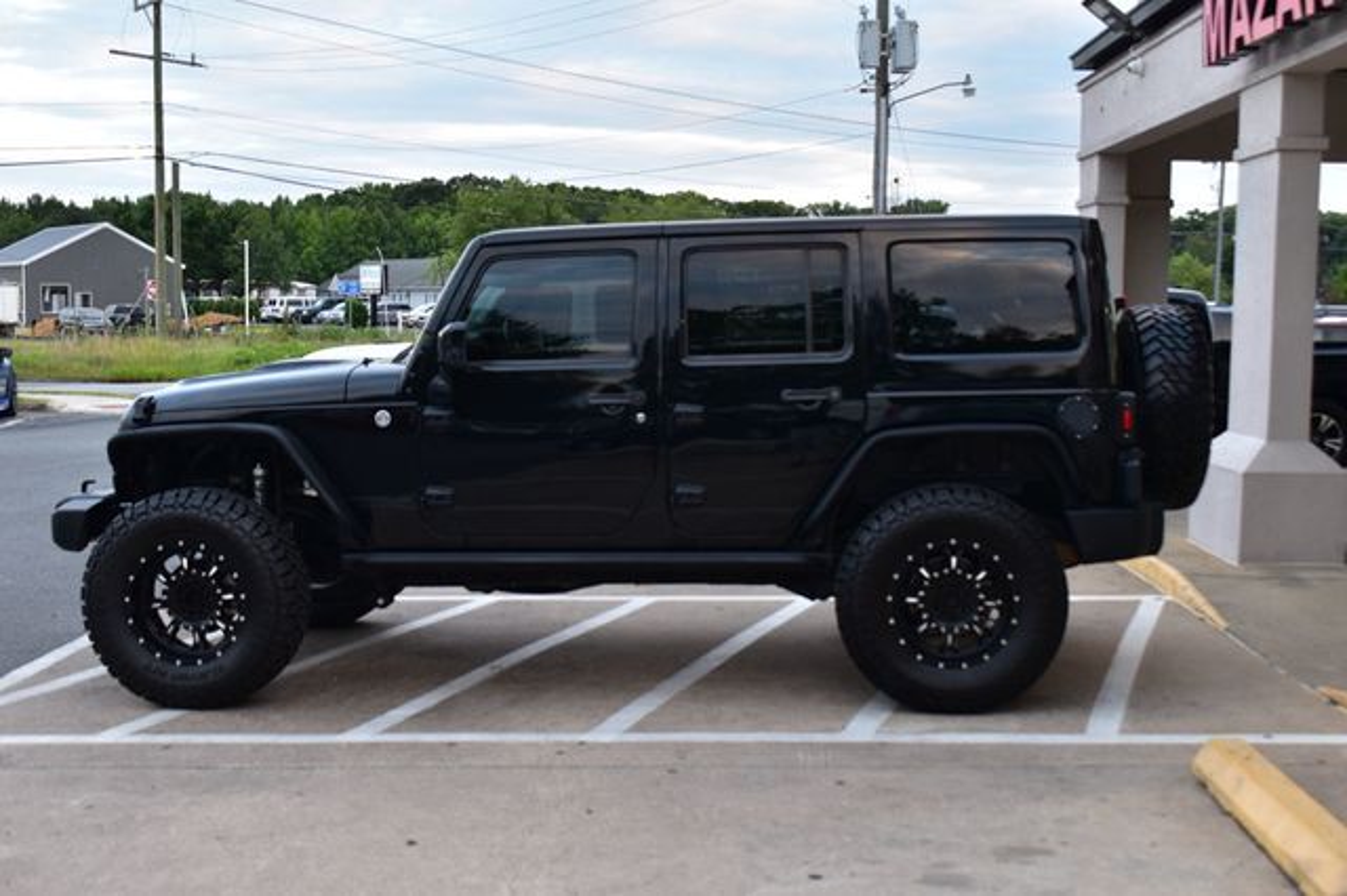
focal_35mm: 45
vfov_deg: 29.8
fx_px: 1683
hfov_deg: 43.6
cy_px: 448
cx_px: 674
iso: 400
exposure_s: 1/40
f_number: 7.1
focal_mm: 30
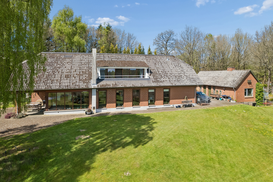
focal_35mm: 22
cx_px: 136
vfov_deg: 57.2
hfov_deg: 78.6
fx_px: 167
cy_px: 91
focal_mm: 8.4
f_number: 2.8
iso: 100
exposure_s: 1/160
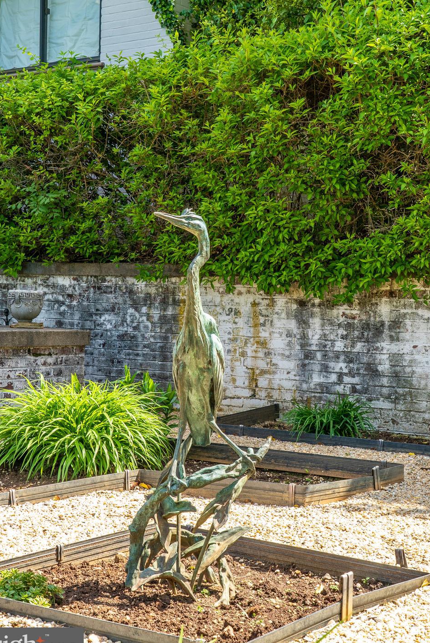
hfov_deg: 22.6
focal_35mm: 60
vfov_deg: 33.4
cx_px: 204
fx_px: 1074
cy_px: 314
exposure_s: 1/160
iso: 640
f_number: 14
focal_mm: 55
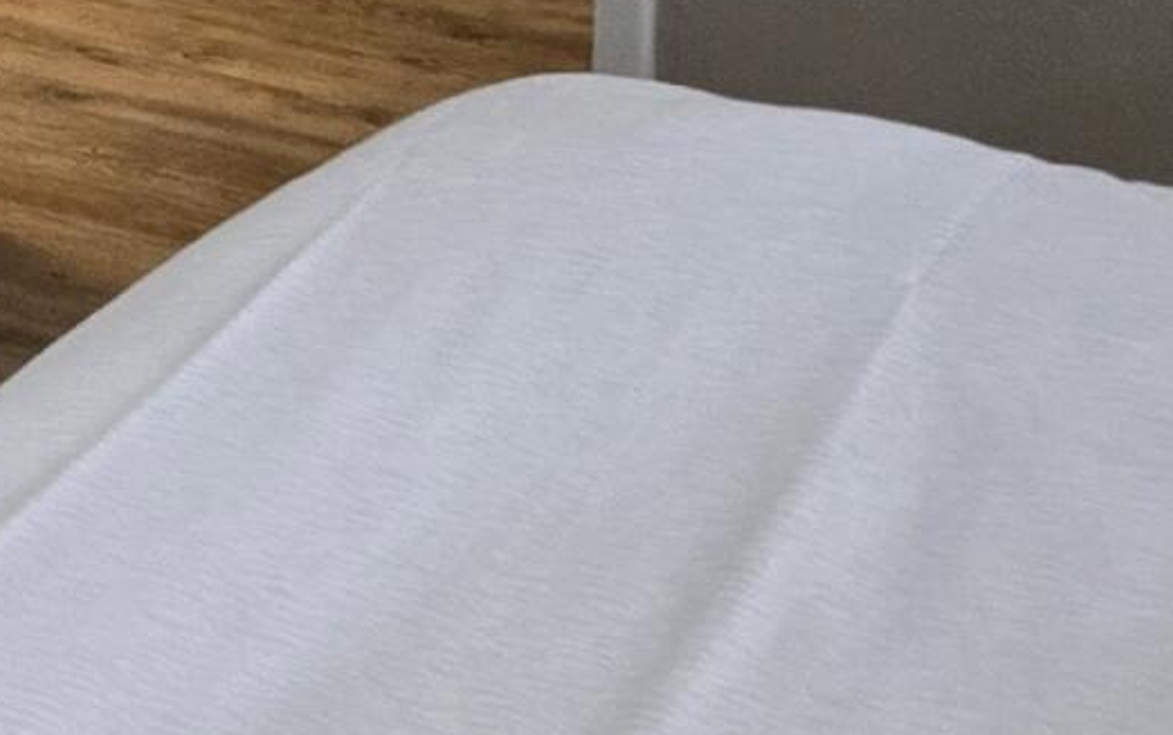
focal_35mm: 140
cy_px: -521
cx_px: -328
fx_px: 4478
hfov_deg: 14.3
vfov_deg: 9.0
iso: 250
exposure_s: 1/120
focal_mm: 5.4
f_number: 1.8
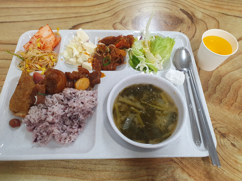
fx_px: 182
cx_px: 121
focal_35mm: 26
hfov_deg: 67.3
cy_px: 90
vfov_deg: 53.1
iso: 320
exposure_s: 1/120
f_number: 2.4
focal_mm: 4.32
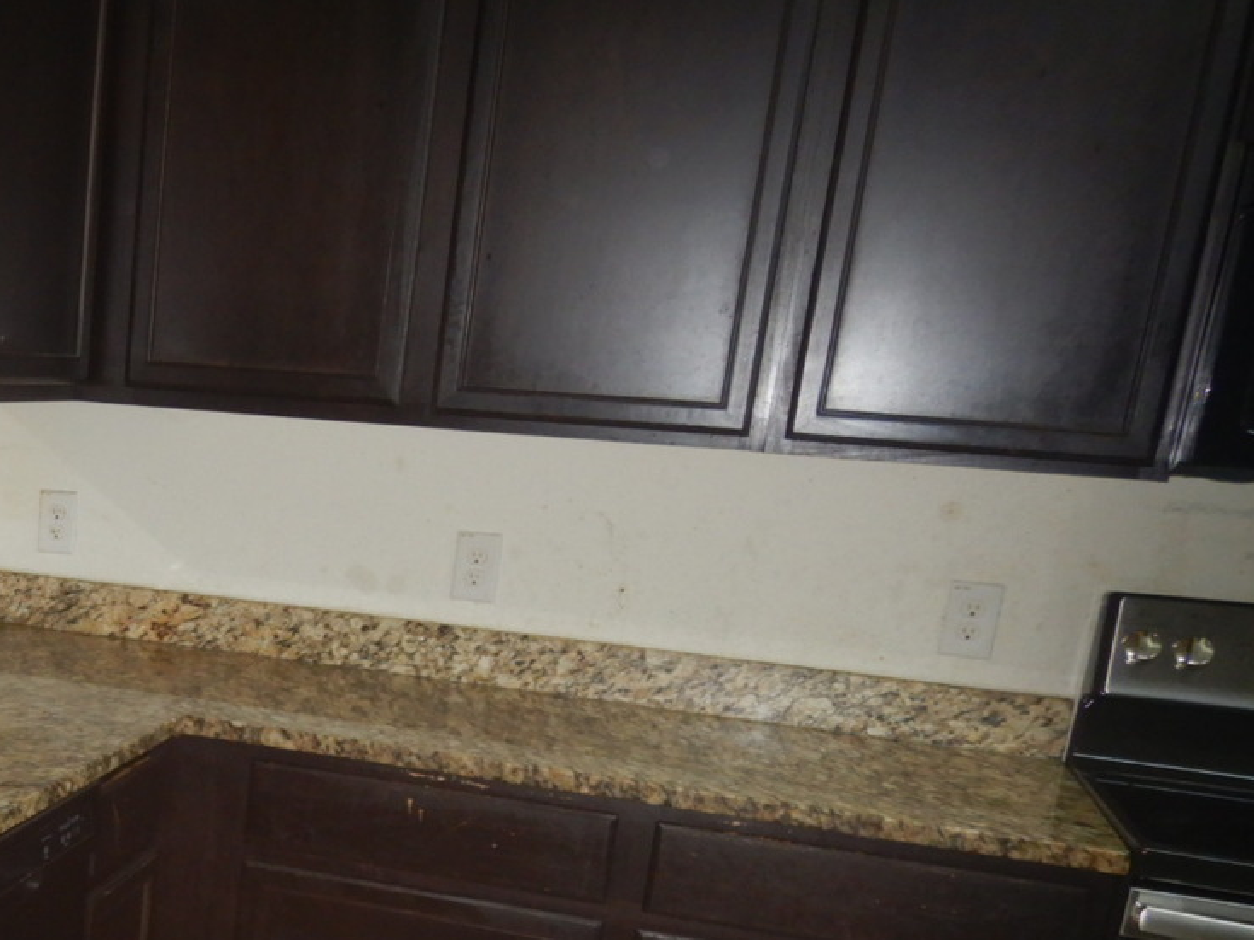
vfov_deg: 29.8
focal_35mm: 47
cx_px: 39
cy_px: 821
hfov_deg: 36.8
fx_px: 1702
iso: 200
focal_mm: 4.3
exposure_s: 1/30
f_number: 2.8
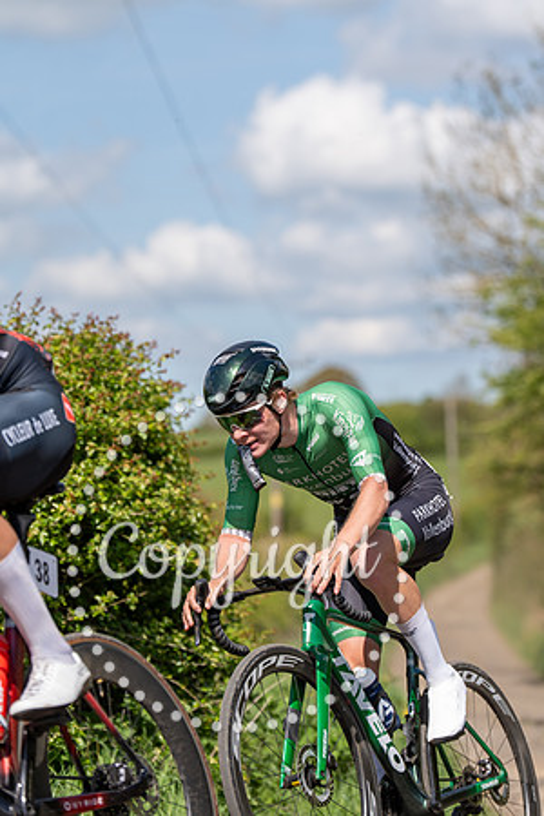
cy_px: 408
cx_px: 272
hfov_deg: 9.5
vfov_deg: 14.2
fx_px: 3286
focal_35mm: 145
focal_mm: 145
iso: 100
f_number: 4
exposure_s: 1/1000
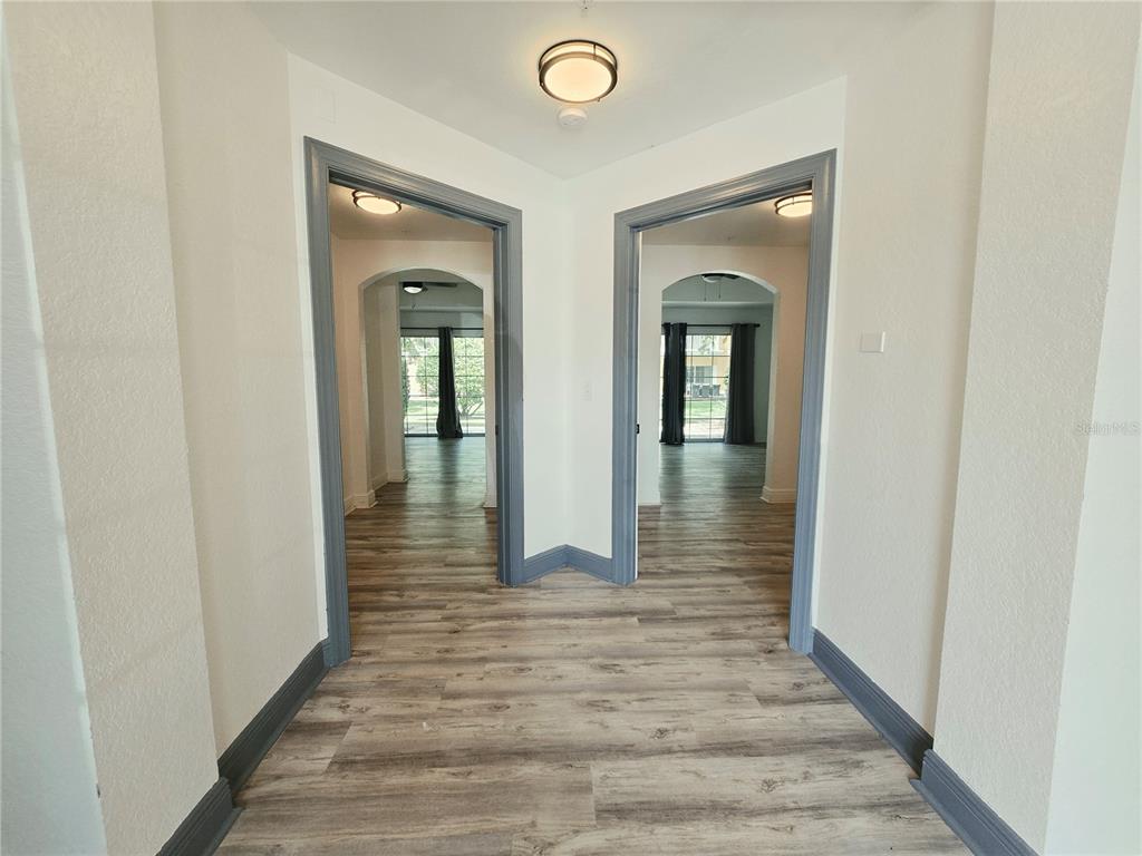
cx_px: 571
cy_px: 428
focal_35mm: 13
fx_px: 429
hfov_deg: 106.2
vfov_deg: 89.9
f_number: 2.2
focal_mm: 2.2
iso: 80
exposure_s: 1/120
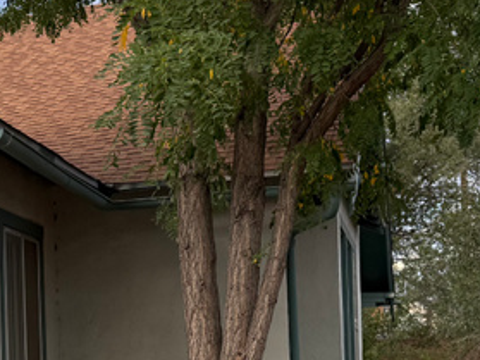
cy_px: 377
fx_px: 1220
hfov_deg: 20.5
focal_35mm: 88
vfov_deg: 16.4
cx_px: -132
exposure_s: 1/274
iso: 64
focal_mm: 6.76
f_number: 1.78
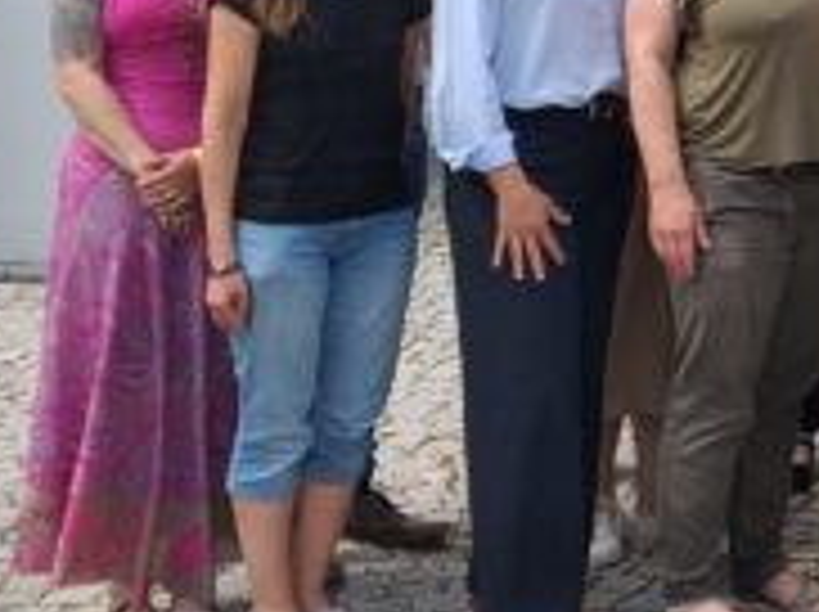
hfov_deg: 19.3
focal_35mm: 93
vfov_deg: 15.3
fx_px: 2197
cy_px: -112
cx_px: 1107
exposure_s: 1/855
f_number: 1.7
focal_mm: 3.93
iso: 40
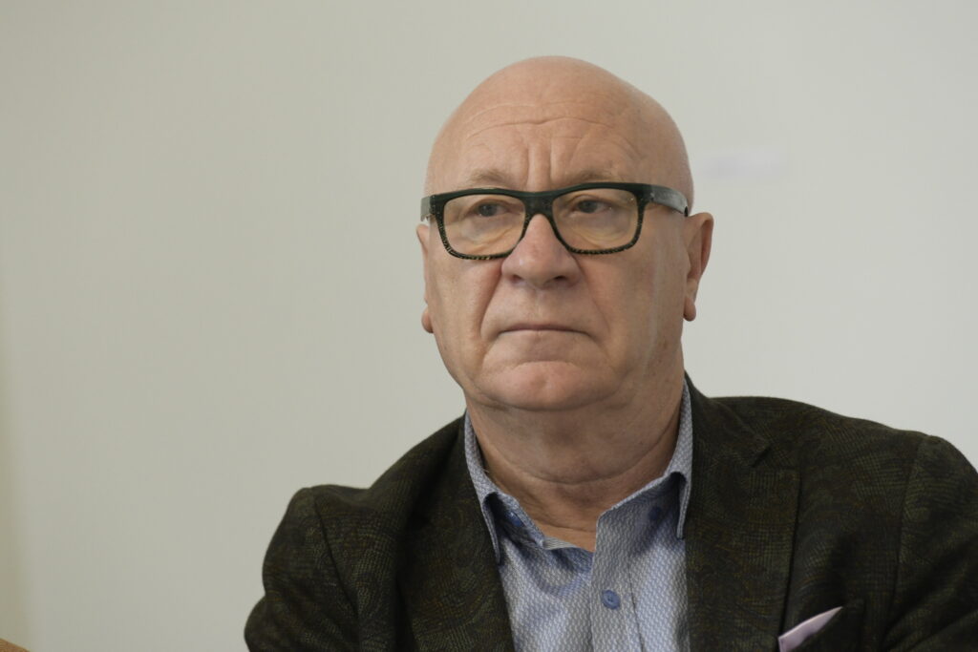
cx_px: 489
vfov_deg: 6.9
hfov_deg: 10.3
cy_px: 326
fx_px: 5434
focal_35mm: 200
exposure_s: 1/200
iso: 2500
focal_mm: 200
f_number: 4
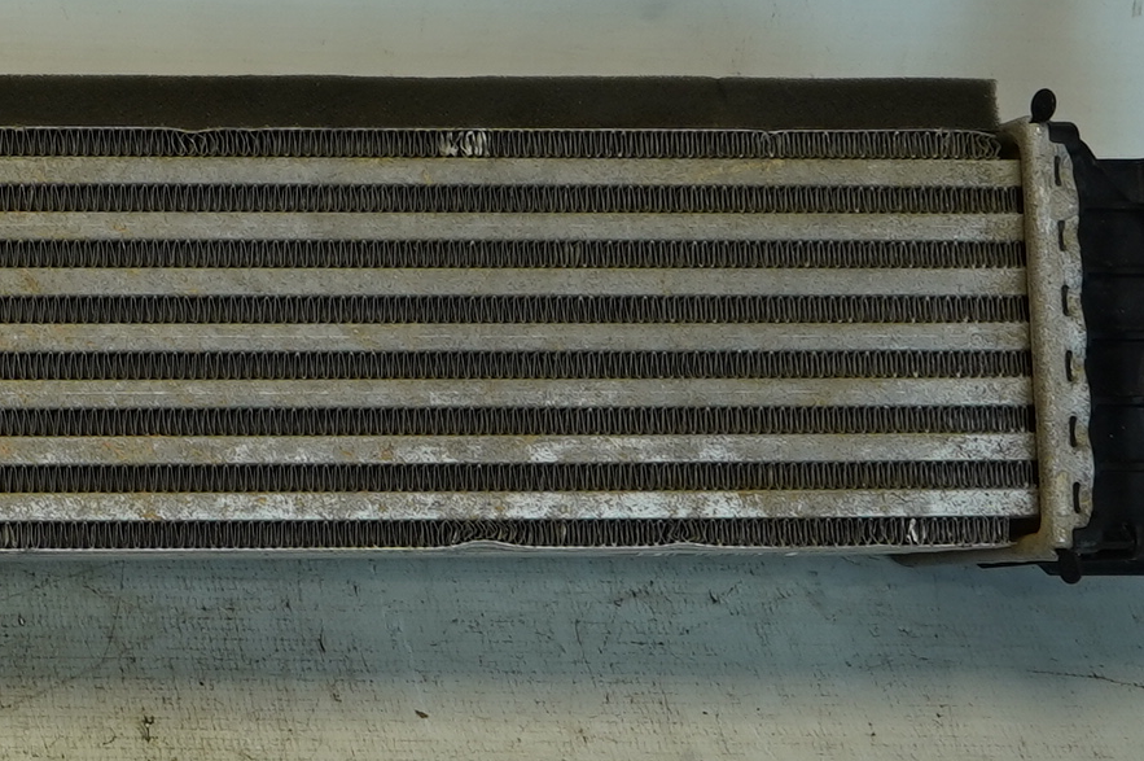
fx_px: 2921
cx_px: -395
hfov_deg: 20.1
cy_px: 327
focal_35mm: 92
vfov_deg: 14.8
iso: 250
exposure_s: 1/160
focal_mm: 18
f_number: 4
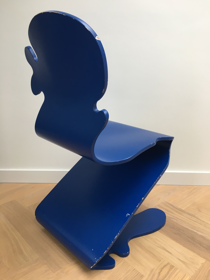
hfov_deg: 48.2
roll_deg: +0.0
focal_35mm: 29
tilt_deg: -19.5
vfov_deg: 61.7
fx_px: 235
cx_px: 105
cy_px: 140
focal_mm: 4.15
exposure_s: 1/33
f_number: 2.2
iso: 25
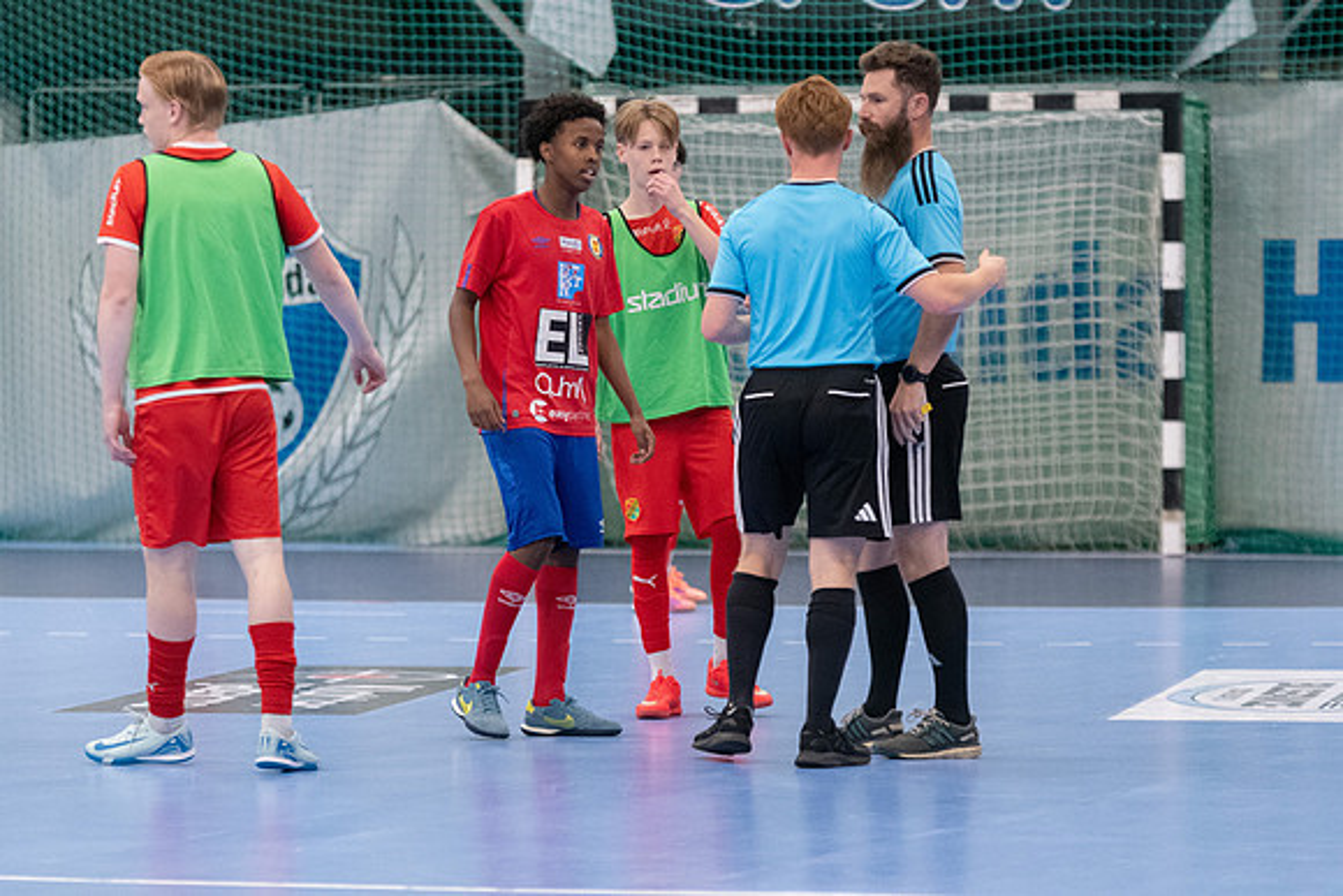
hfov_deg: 9.8
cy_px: 448
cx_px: 672
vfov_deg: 6.5
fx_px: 7836
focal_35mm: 210
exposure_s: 1/640
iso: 6400
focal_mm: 140
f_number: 3.2
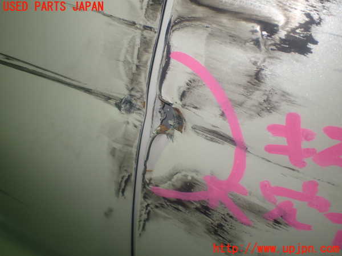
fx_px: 296
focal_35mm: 30
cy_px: 128
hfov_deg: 60.0
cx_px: 171
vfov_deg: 46.8
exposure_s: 1/30
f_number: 2.3
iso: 200
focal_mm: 5.4
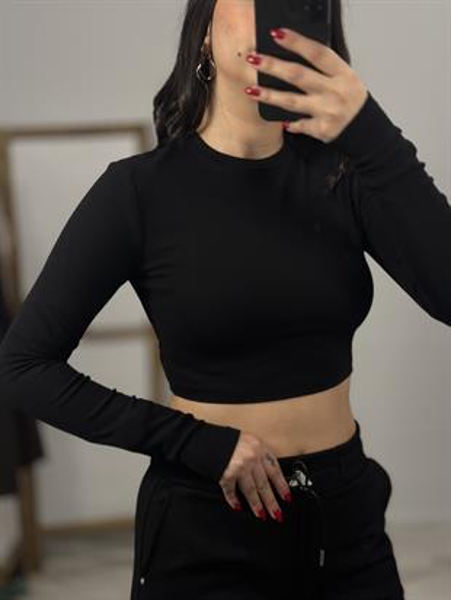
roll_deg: +5.1
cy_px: 300
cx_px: 226
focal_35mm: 48
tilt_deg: -28.9
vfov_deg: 39.6
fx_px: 833
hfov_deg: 30.3
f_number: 1.78
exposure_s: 1/100
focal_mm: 6.86
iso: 64
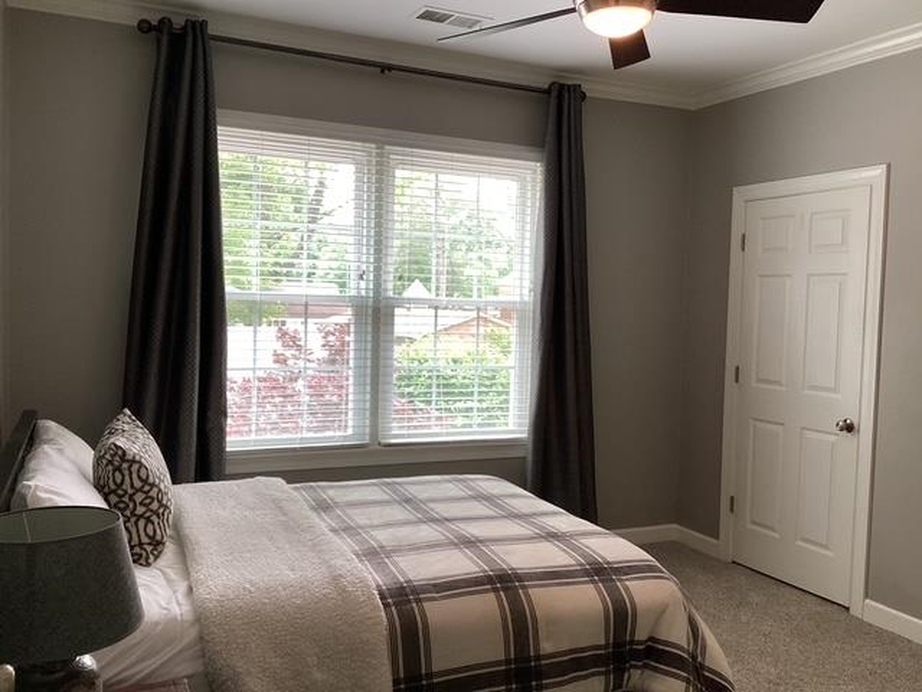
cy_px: 346
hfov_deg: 58.4
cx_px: 461
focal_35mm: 31
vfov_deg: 45.4
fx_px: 826
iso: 50
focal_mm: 3.3
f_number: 2.4
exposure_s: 1/60
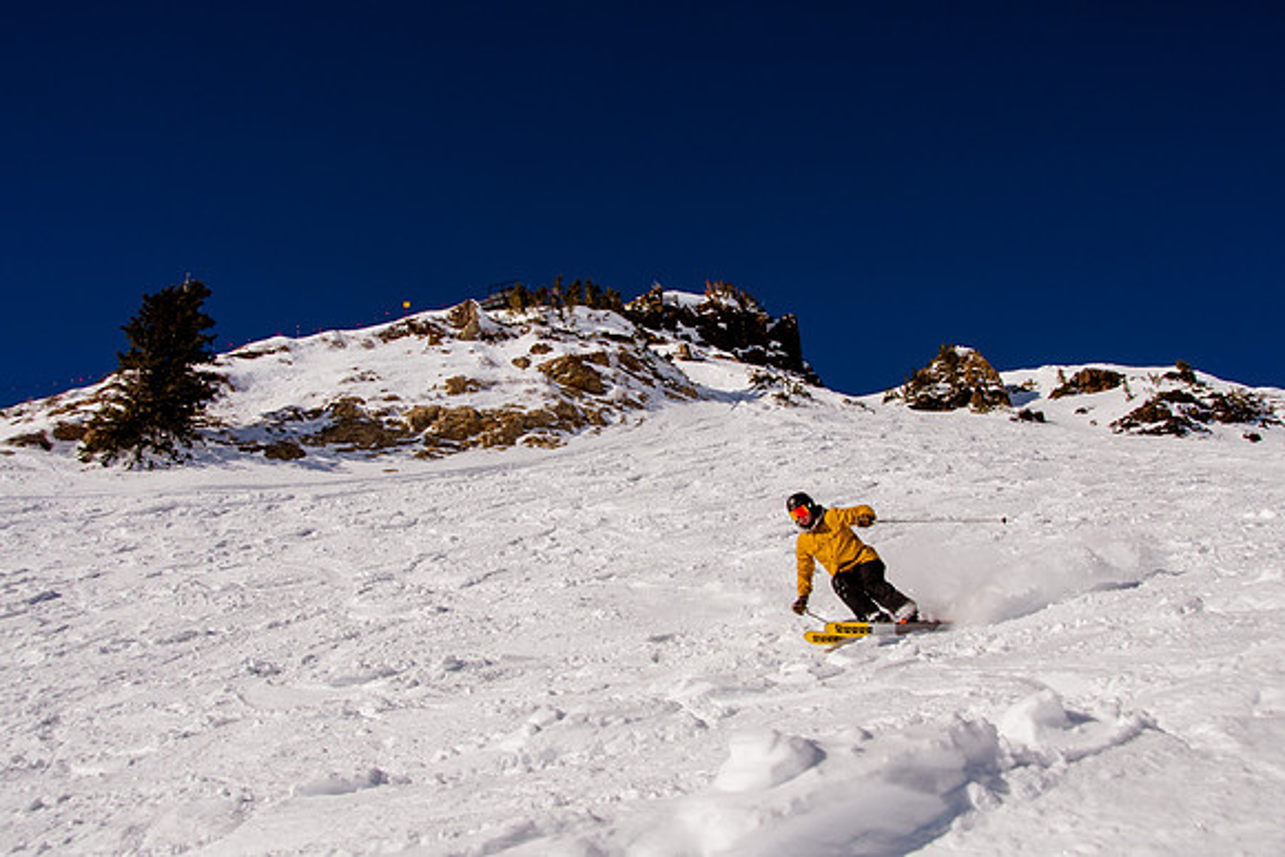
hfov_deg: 51.5
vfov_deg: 35.7
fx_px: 1332
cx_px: 642
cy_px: 428
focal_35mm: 37
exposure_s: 1/800
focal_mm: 24
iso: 160
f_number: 10
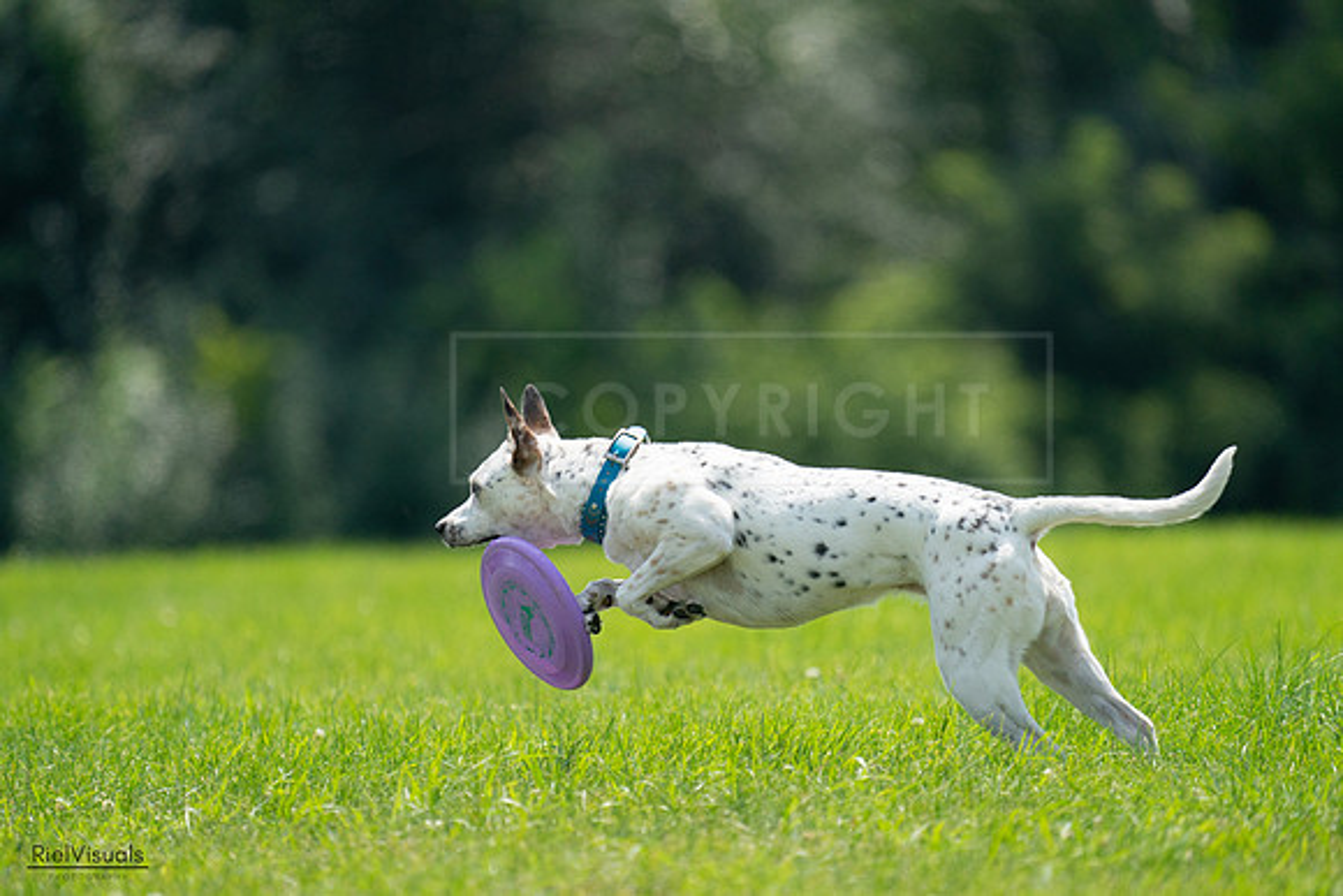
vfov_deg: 2.3
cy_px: 448
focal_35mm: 600
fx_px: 22388
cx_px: 672
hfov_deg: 3.4
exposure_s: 1/4000
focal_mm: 600
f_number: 6.3
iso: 1250
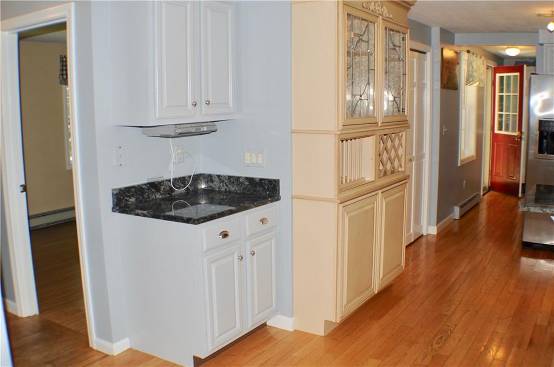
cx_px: 277
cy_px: 184
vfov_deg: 31.8
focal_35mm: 42
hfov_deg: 46.5
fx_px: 645
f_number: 4.5
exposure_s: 1/60
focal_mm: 28
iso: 220
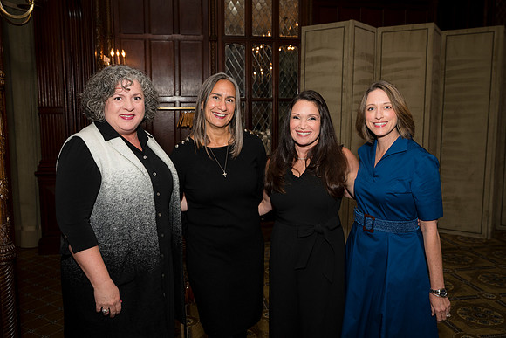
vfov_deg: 41.1
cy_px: 169
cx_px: 253
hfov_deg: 58.7
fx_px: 450
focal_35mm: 32
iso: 800
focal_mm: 32
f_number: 5.6
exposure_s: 1/125
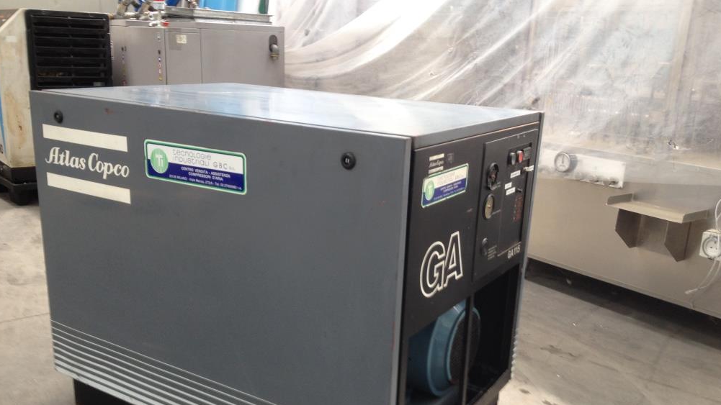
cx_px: 361
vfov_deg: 30.3
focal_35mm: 39
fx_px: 746
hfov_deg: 51.6
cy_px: 252
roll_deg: -3.2
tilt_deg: -16.2
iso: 50
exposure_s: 1/24
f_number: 2.4
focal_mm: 4.28
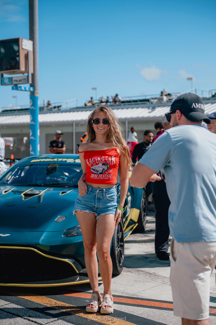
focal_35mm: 57
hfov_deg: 23.8
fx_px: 513
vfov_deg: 35.1
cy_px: 165
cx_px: 107
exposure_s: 1/4000
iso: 500
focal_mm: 56
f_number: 2.8
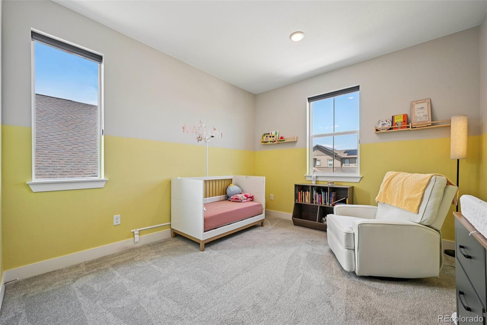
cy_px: 162
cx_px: 244
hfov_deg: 104.3
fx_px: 189
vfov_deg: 81.2
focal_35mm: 14
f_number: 10
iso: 72
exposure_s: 1/15
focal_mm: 14
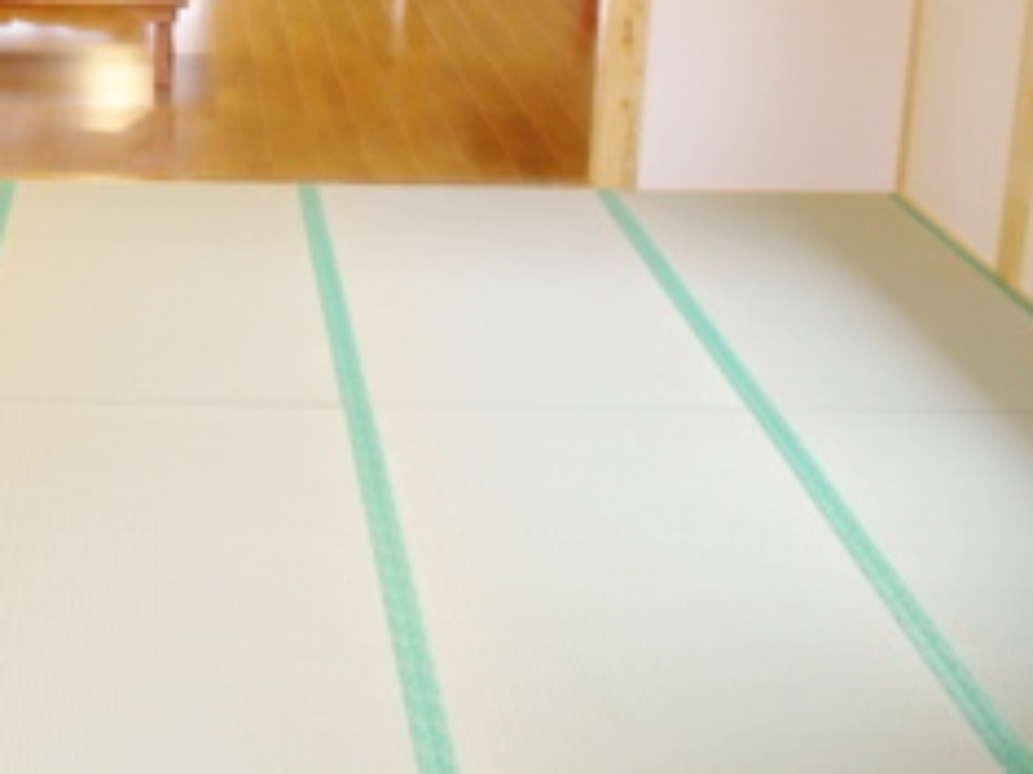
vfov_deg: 20.4
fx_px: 2118
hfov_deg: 26.5
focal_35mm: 71
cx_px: 101
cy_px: 132
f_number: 2.8
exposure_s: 1/39
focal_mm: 7.8
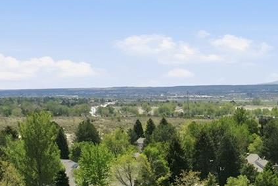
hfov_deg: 17.4
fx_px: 818
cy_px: 334
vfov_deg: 11.9
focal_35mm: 106
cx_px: 410
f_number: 7.1
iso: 100
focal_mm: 10.3
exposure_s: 1/800
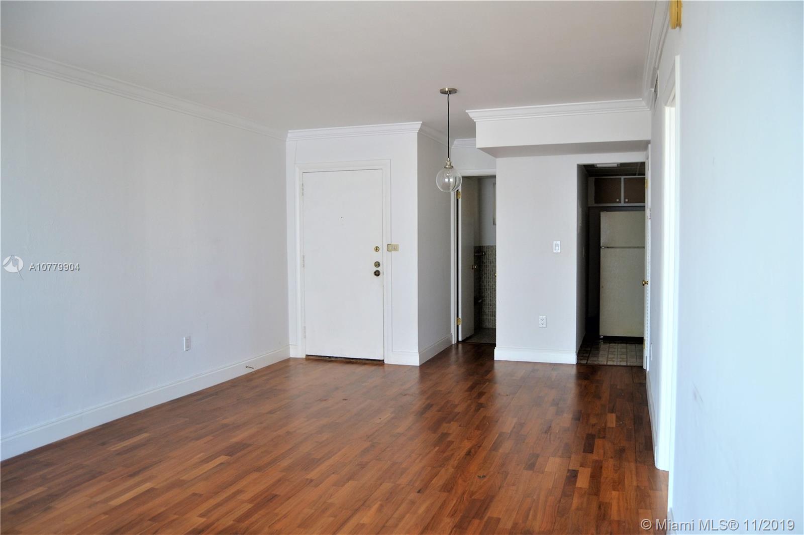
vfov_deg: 47.9
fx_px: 603
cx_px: 402
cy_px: 268
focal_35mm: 27
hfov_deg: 67.4
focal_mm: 18
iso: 280
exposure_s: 1/125
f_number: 3.5
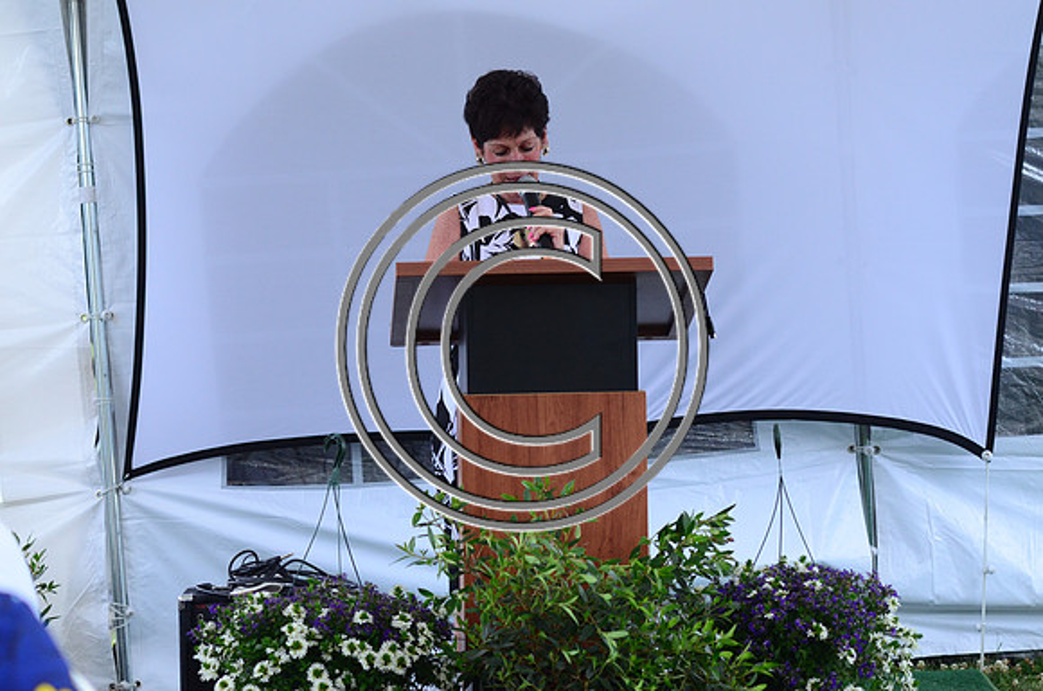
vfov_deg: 13.0
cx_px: 522
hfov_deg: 19.5
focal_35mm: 105
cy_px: 346
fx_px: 3035
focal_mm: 70
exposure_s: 1/320
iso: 800
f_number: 2.8
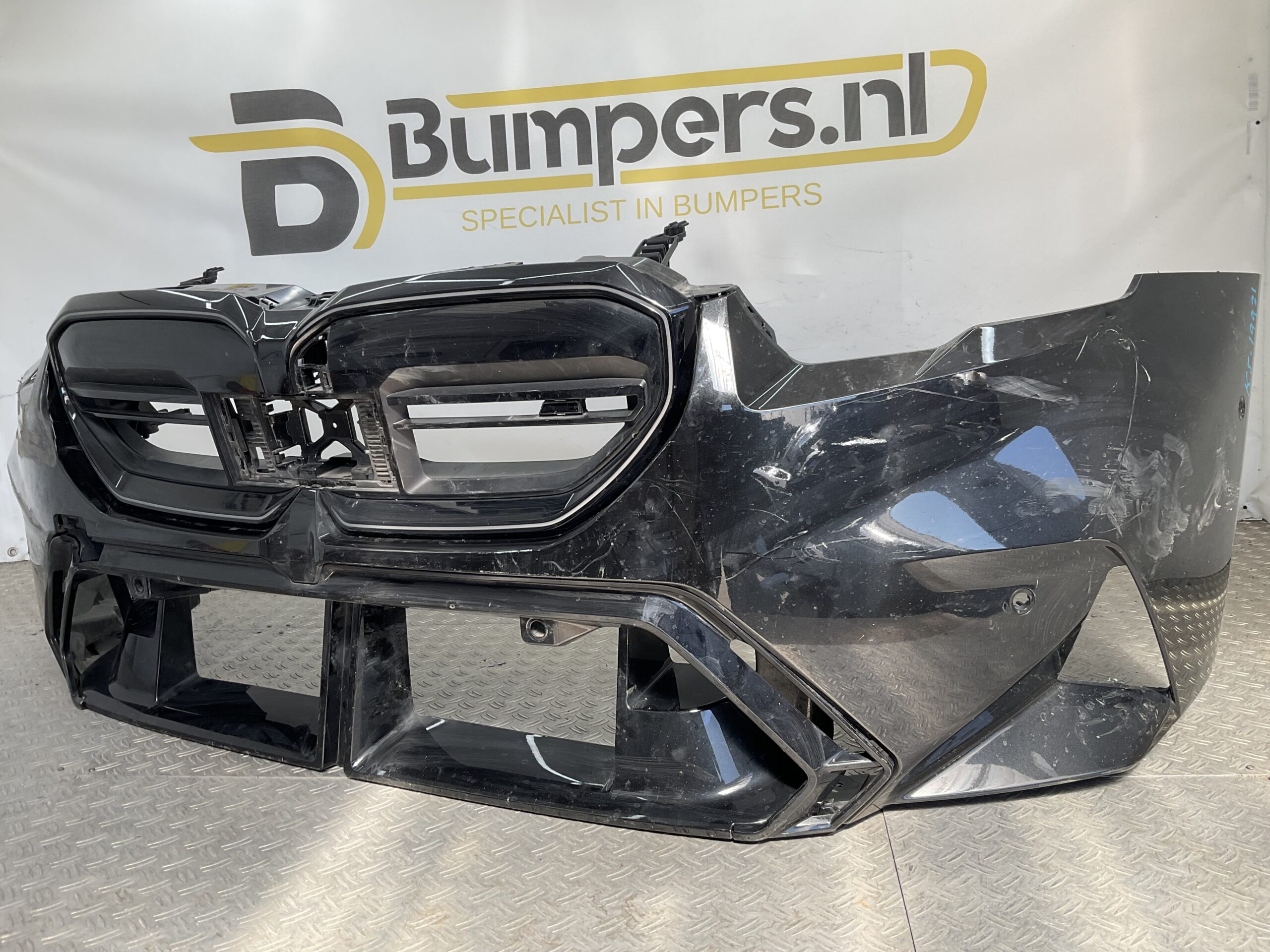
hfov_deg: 61.7
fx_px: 1064
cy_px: 476
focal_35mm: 29
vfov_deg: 48.2
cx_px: 635
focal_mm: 3
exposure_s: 1/177
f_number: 1.8
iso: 16
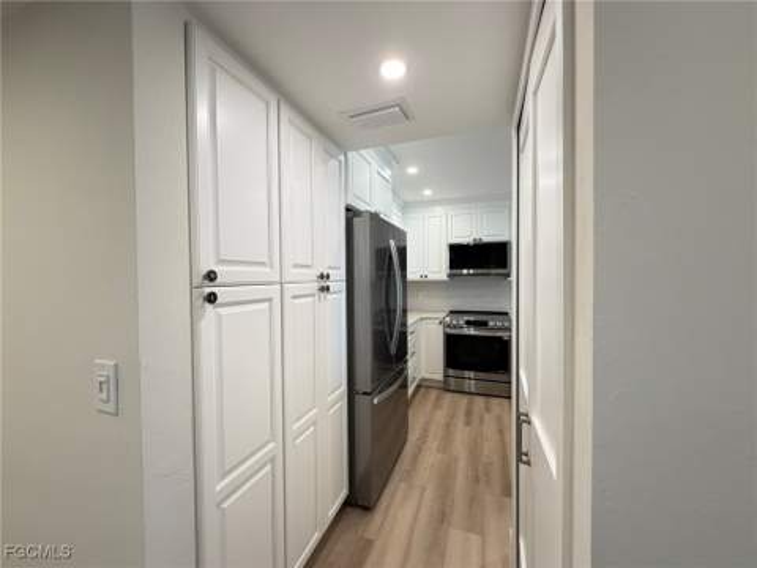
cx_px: 378
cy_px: 284
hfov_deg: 102.1
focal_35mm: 14
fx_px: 306
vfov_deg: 85.7
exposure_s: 1/120
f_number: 2.2
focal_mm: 2.22
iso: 250
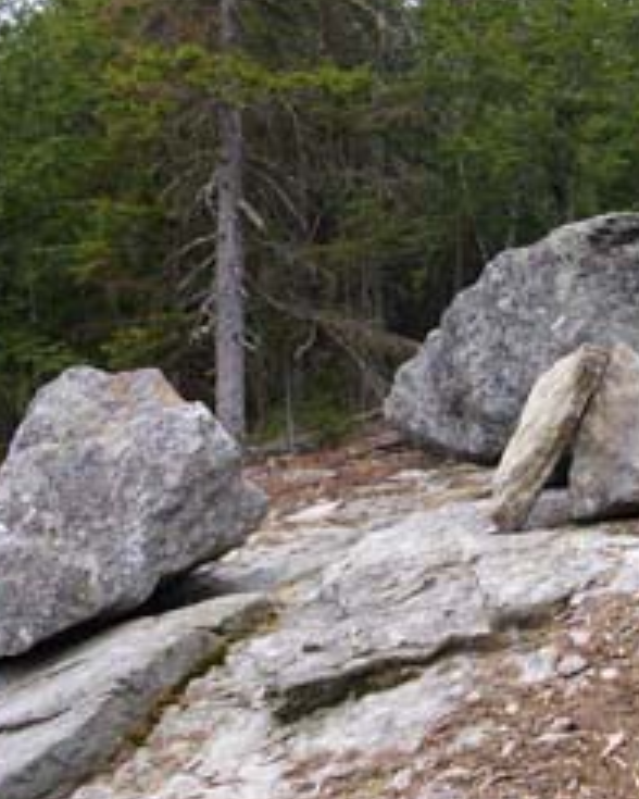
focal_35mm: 53
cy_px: 388
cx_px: 450
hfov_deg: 28.5
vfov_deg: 35.5
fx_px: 1247
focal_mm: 23
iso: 200
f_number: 5.6
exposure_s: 1/125
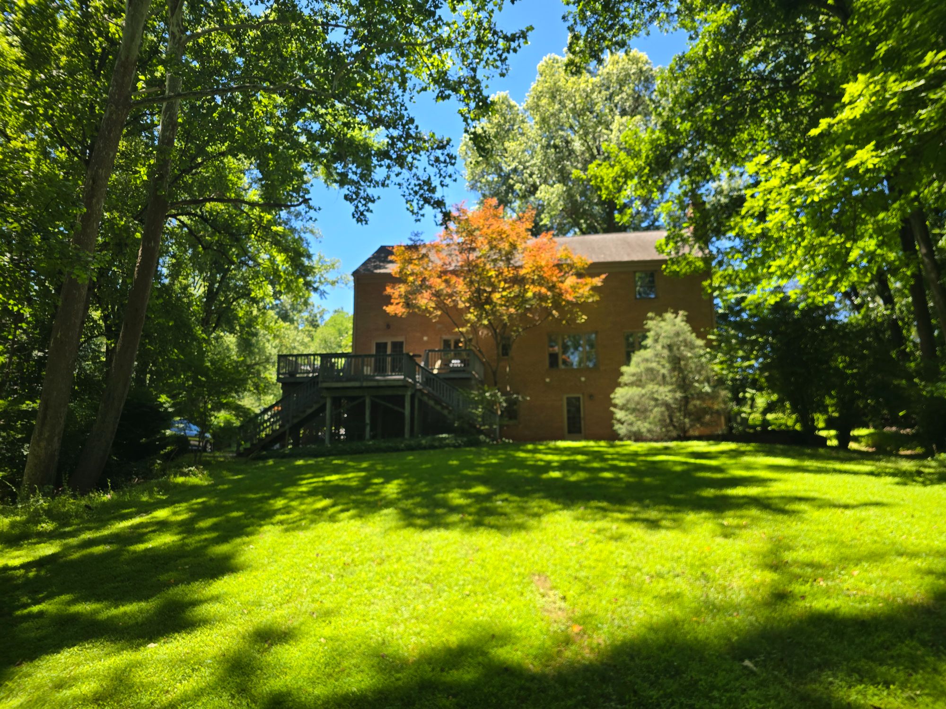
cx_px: 473
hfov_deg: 73.9
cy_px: 354
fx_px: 629
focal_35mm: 23
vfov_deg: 58.9
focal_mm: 6.3
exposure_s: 1/198
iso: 12
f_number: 1.7
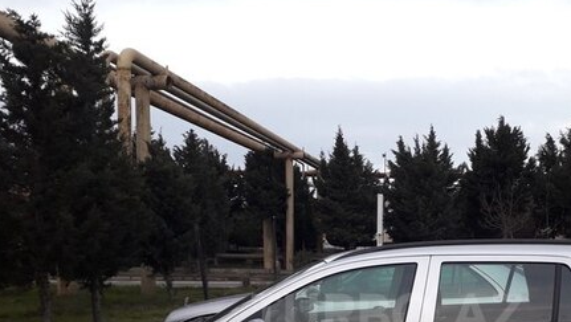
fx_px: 682
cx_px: 387
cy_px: 313
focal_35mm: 45
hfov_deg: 44.7
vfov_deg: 25.4
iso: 50
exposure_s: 1/50
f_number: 1.9
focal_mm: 3.6
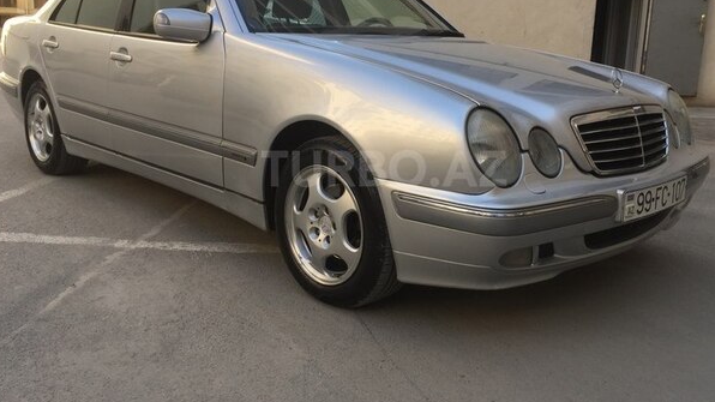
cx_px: 384
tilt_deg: -11.3
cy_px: 169
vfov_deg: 33.6
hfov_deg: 56.6
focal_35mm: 35
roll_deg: -1.6
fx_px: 663
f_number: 2.2
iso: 32
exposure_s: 1/264
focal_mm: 4.15
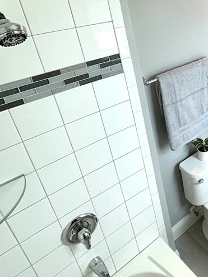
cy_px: 82
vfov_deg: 52.4
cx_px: 241
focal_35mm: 34
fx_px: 272
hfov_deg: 34.7
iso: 50
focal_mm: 2.22
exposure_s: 1/116
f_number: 2.2
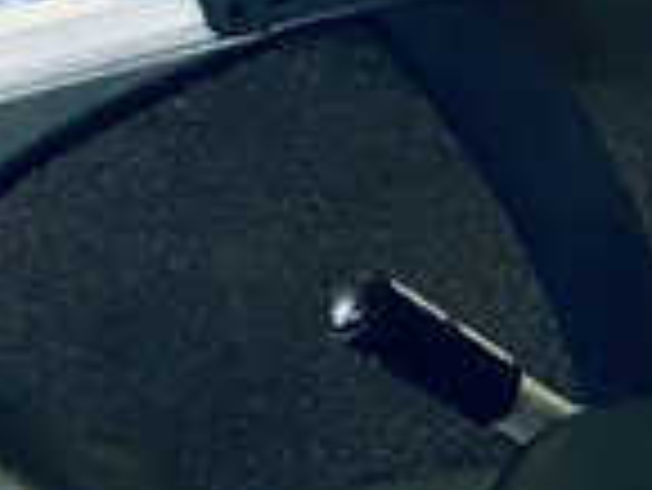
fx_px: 3864
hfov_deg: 9.2
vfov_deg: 6.6
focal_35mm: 205
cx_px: 1147
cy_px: -953
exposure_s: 1/15
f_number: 2.2
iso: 32
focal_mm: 4.15
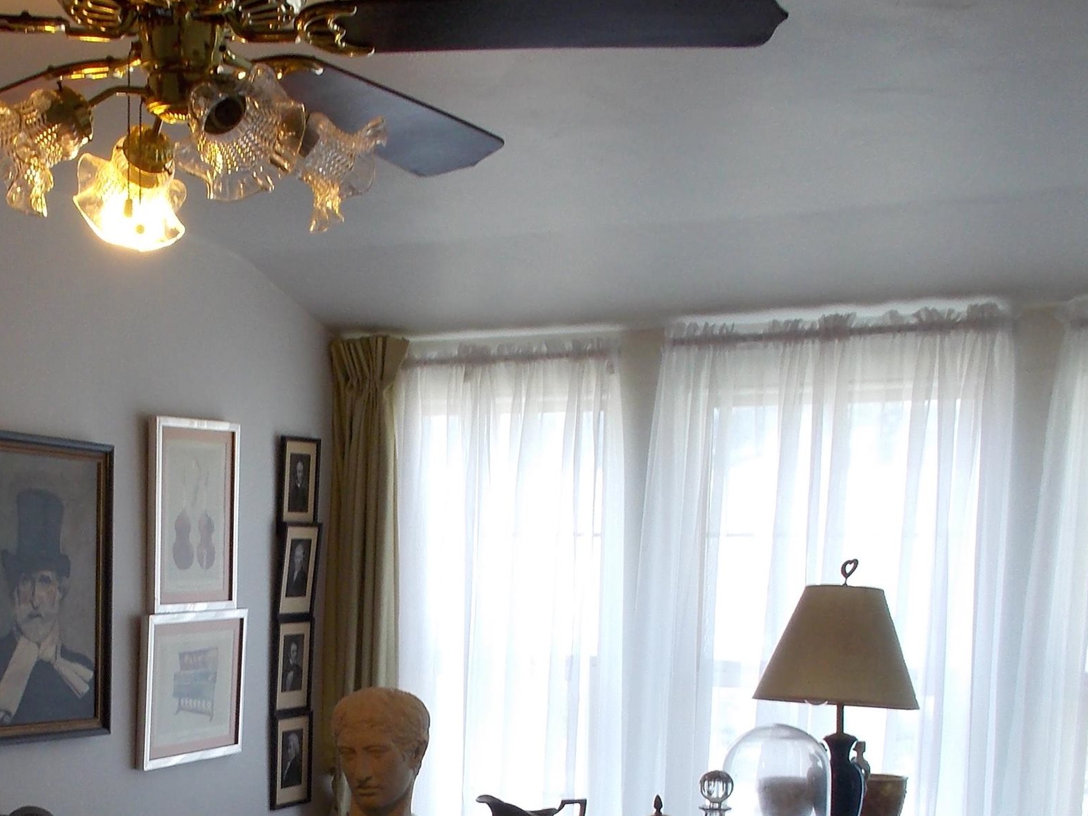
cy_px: 791
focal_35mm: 57
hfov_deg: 33.4
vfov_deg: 24.6
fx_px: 1791
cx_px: 327
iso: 80
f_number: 3.3
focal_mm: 4.1
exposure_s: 1/40
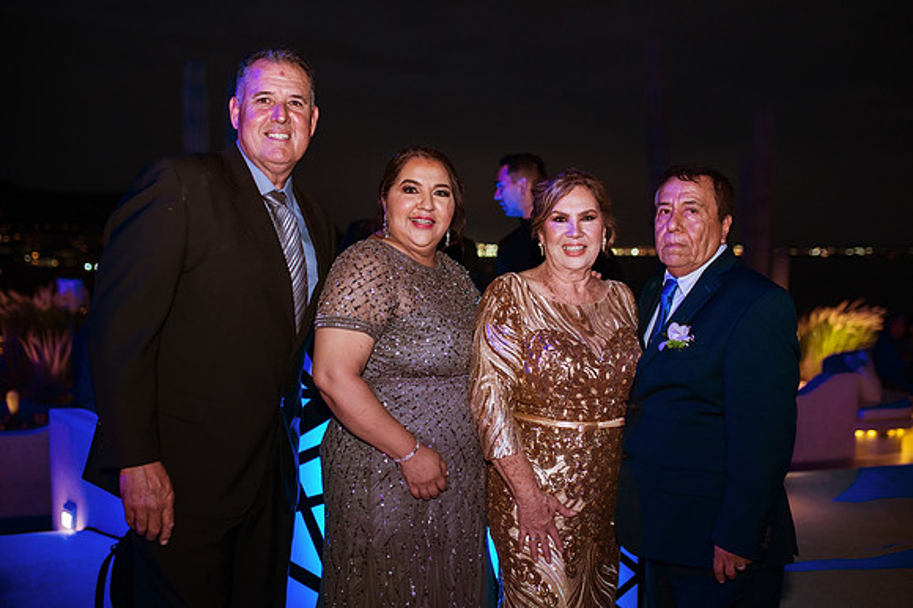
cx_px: 456
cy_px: 304
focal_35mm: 35
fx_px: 887
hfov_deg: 54.5
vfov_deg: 37.8
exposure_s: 1/100
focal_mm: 35
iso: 2000
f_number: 2
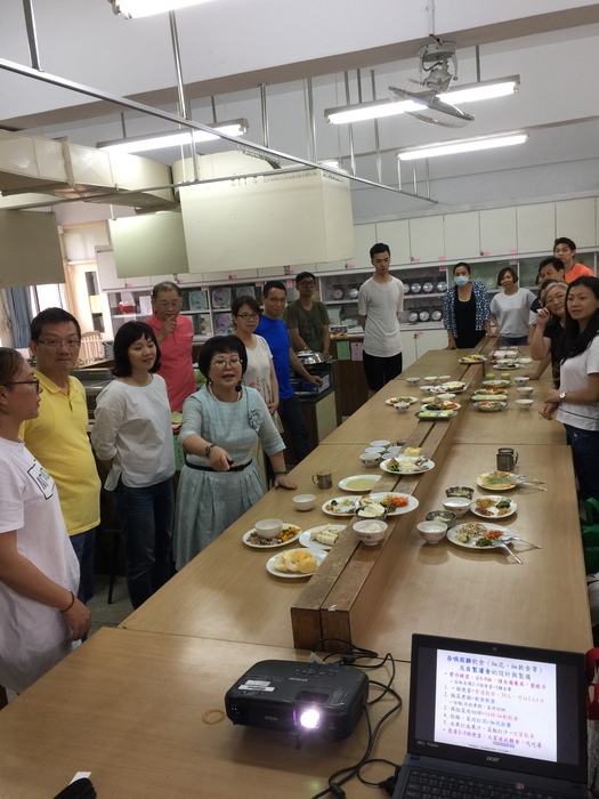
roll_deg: +3.6
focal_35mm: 29
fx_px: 669
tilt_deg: -11.6
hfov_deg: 48.2
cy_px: 400
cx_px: 300
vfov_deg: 61.7
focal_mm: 4.15
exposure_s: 1/30
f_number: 2.2
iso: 32
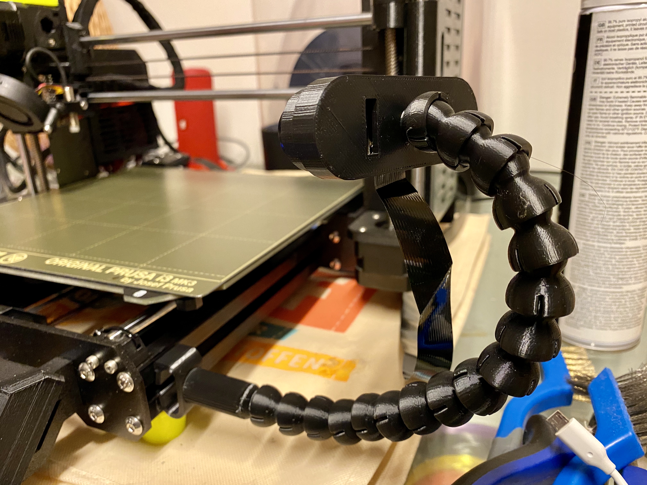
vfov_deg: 53.1
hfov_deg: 67.3
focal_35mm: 26
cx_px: 324
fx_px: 486
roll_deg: +3.4
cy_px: 242
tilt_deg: -20.8
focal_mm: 4.25
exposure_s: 1/33
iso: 400
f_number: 1.8
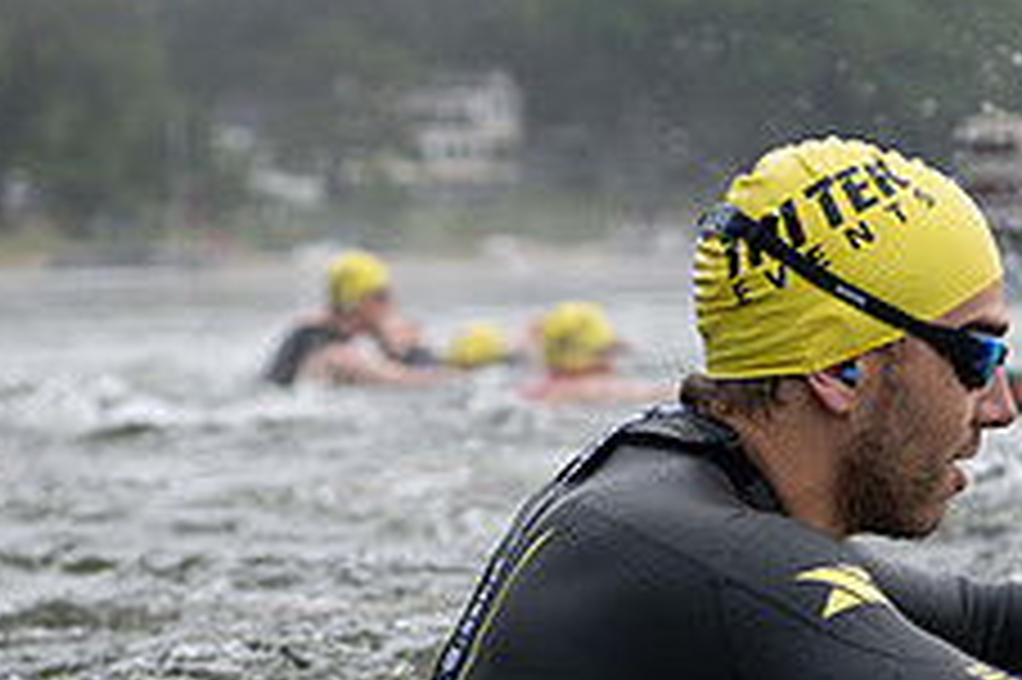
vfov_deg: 7.6
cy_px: 525
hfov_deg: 11.5
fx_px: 5078
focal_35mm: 179
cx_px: 698
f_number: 4
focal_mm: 70
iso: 320
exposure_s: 1/640
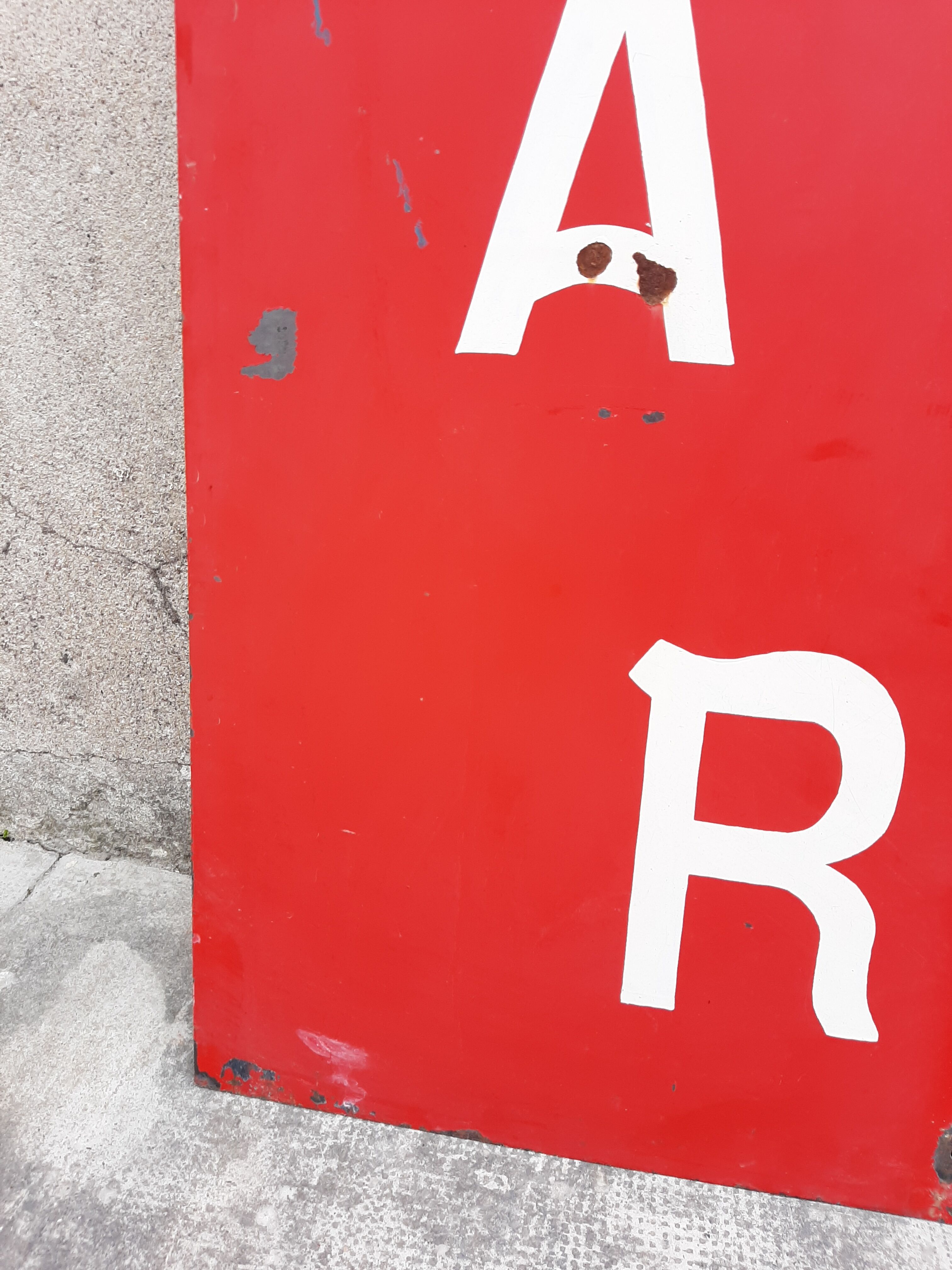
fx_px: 953
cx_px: 476
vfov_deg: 67.3
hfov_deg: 53.1
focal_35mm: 26
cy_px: 635
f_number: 1.7
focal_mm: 3.93
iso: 40
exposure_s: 1/512
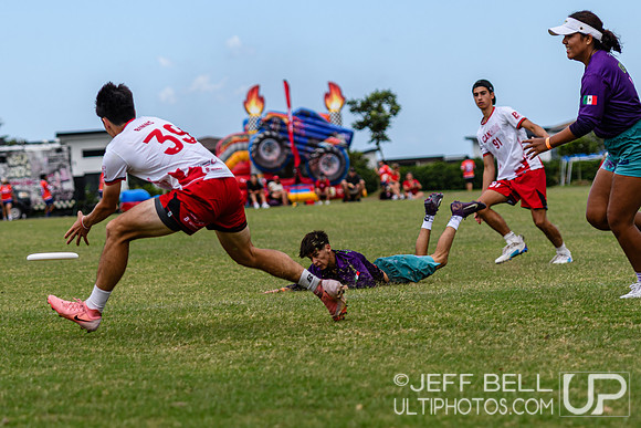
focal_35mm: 204
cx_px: 215
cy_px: 269
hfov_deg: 10.1
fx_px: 3626
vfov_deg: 6.7
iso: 100
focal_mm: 98
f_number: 3.2
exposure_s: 1/1600
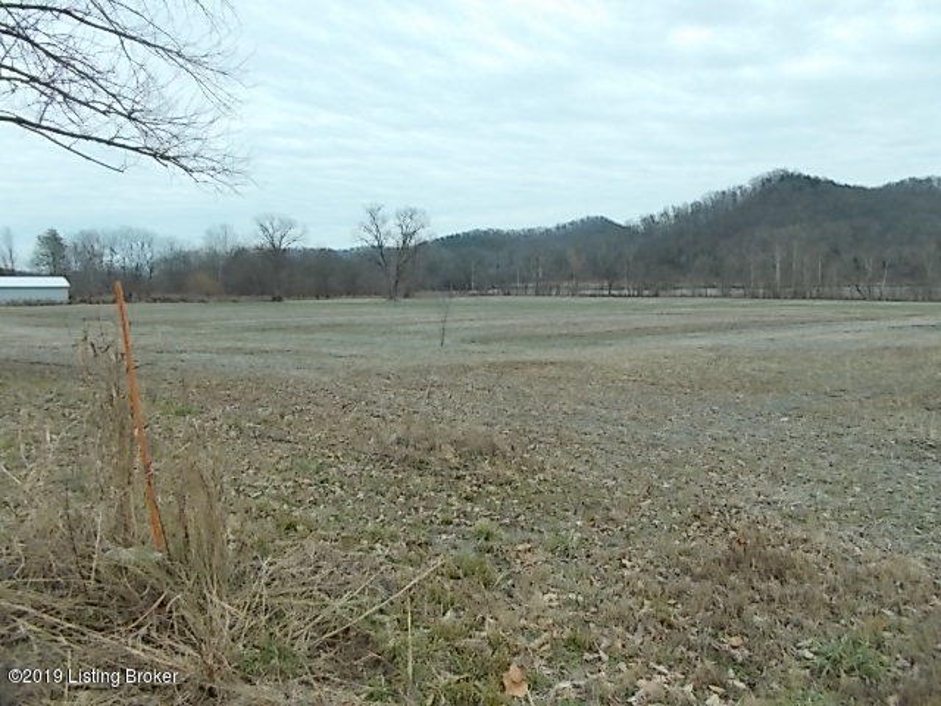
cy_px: 353
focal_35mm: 26
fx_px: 707
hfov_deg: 67.3
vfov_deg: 53.1
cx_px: 470
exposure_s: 1/250
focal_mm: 4.6
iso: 80
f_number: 3.2
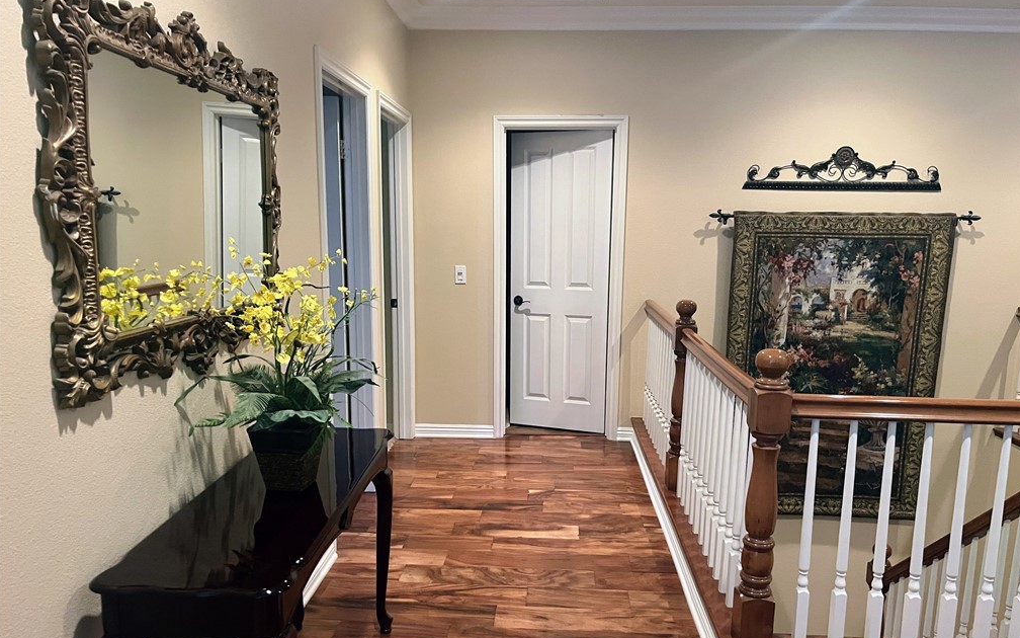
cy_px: 361
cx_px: 515
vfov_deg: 44.4
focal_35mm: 28
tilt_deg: -10.1
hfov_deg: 66.5
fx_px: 778
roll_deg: -1.2
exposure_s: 1/40
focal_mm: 5.1
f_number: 1.6
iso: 400
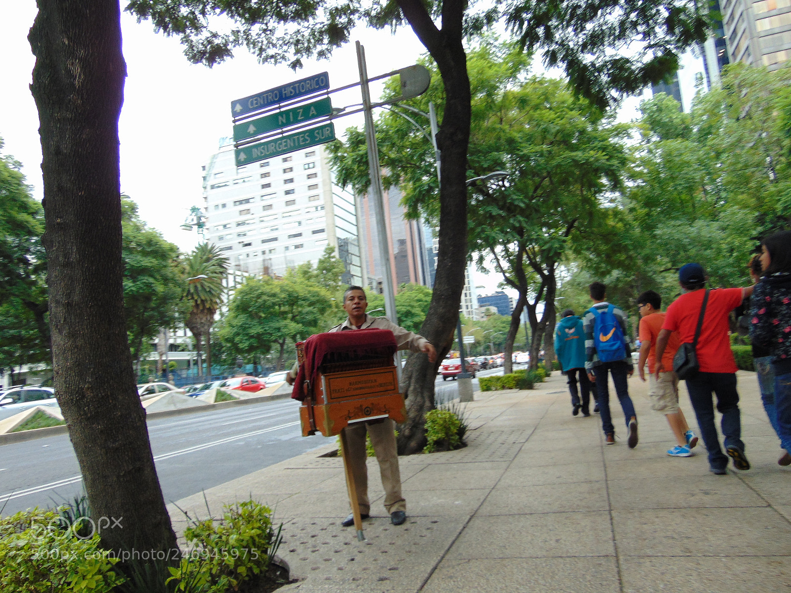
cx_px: 396
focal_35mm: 25
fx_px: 571
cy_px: 296
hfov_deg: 69.4
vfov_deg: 54.9
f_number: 3
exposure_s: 1/60
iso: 80
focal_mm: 4.5
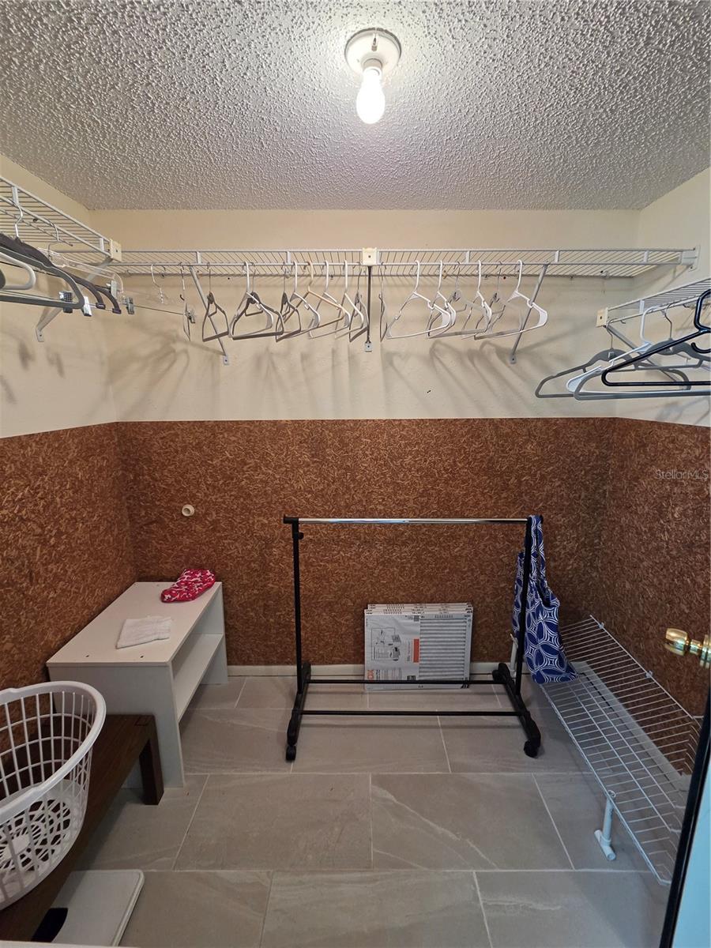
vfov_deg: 106.2
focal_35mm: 13
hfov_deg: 89.9
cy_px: 474
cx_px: 356
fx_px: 356
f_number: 2.2
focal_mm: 2.2
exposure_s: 1/120
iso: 200
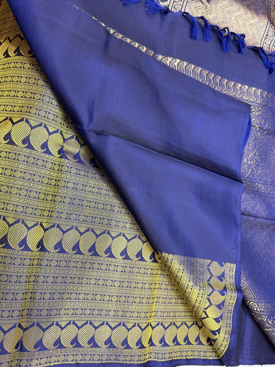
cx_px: 138
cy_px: 184
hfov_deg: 56.8
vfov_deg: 71.6
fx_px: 254
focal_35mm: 24
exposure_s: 1/50
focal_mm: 6.76
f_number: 1.78
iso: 250
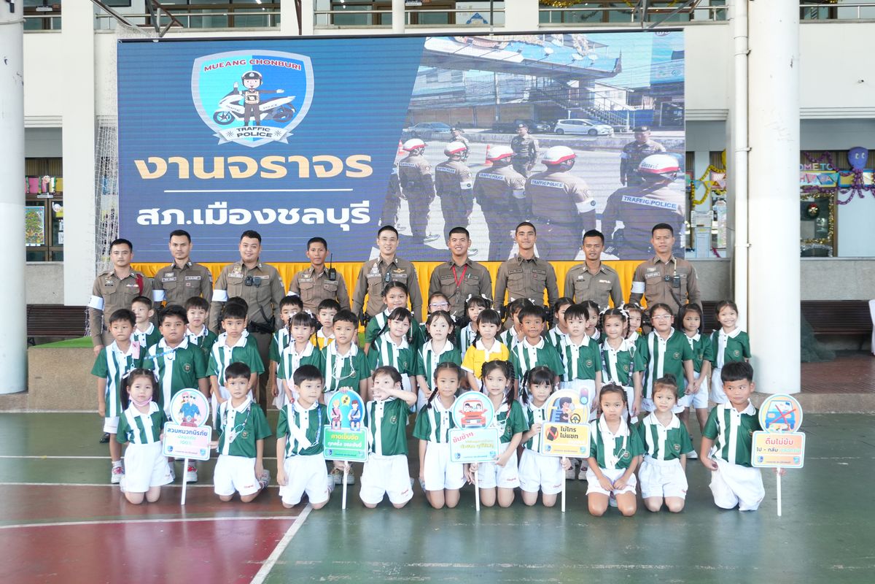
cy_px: 292
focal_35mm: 33
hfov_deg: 57.2
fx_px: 802
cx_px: 438
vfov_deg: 40.0
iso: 1000
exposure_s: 1/200
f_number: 4
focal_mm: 22
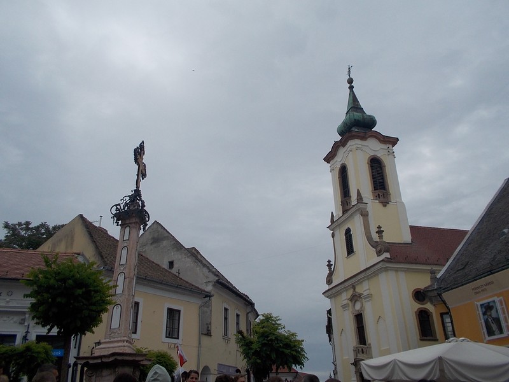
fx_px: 426
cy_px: 191
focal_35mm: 29
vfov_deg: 48.2
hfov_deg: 61.7
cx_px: 254
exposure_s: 1/1000
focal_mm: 4.1
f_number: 3.3
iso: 80
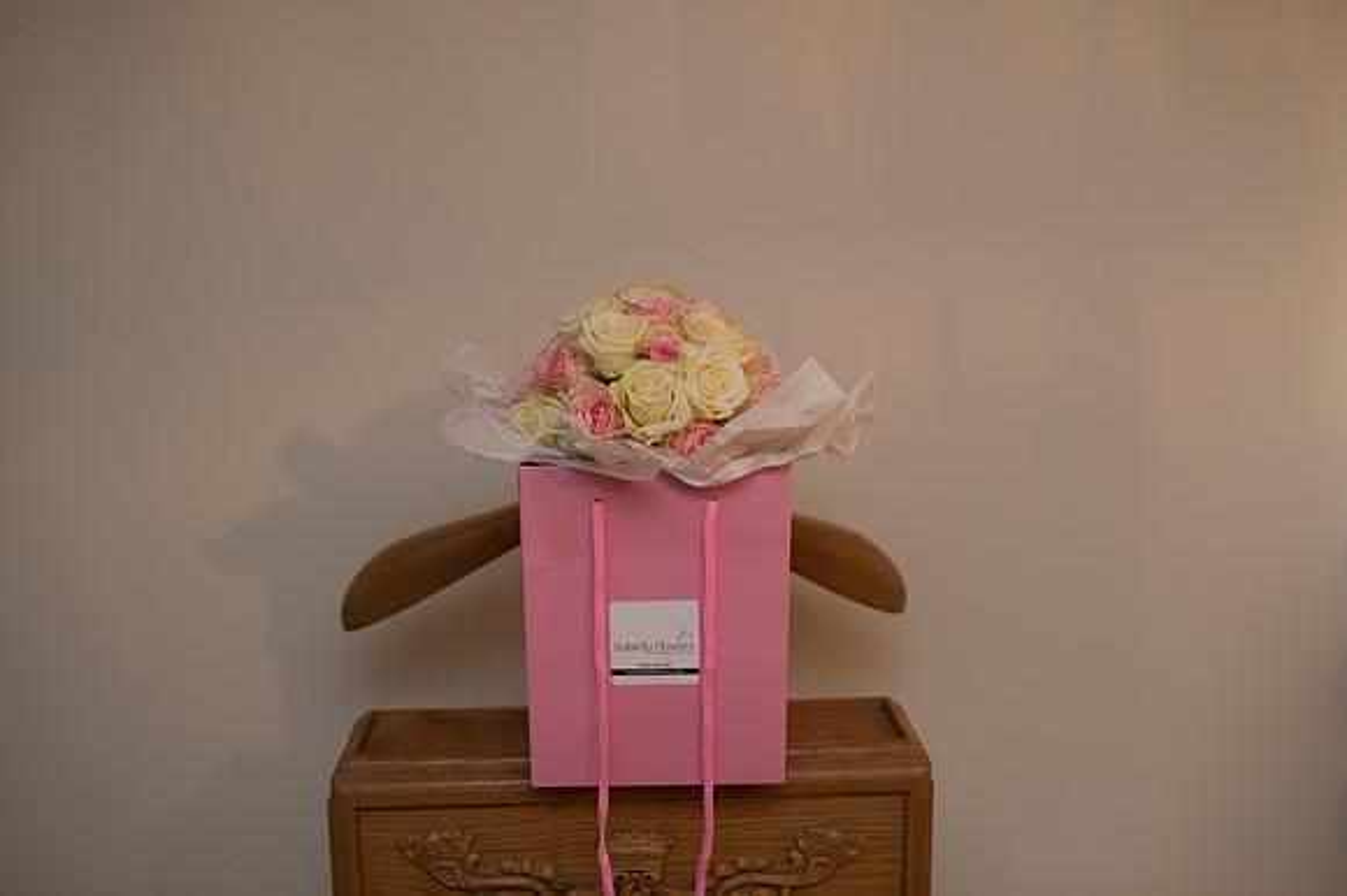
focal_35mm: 36
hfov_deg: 52.7
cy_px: 448
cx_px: 674
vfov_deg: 36.5
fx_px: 1359
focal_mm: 35
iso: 640
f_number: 2.8
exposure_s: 1/100
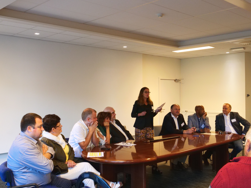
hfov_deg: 46.8
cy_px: 94
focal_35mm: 40
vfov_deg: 36.0
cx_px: 126
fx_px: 290
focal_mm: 20
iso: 2000
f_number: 7.1
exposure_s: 1/60
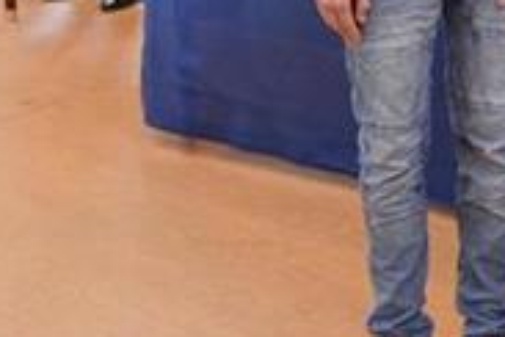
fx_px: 1641
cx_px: 662
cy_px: -94
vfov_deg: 11.4
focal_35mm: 117
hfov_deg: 16.5
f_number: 3.5
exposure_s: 1/60
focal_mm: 22
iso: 1000
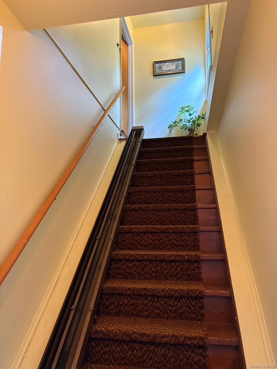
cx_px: 138
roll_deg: +0.1
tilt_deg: +8.1
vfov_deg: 67.3
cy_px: 184
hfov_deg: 53.1
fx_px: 277
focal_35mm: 26
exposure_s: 1/40
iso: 400
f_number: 1.6
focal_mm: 5.96
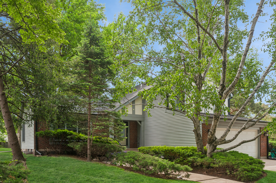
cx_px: 138
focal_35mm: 31
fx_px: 238
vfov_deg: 42.3
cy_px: 92
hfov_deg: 60.3
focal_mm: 31
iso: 400
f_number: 8
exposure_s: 1/250
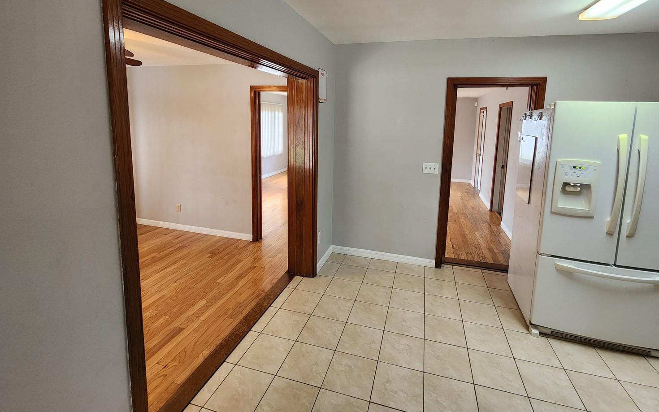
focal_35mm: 15
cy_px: 156
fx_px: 269
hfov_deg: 101.4
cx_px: 344
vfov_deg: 73.6
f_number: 2.2
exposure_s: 1/60
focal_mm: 2.2
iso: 320
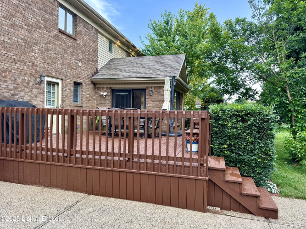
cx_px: 153
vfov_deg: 56.8
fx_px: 212
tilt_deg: -1.3
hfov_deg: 71.6
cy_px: 114
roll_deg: -1.6
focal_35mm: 24
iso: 80
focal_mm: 6.76
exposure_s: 1/251
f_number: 1.78
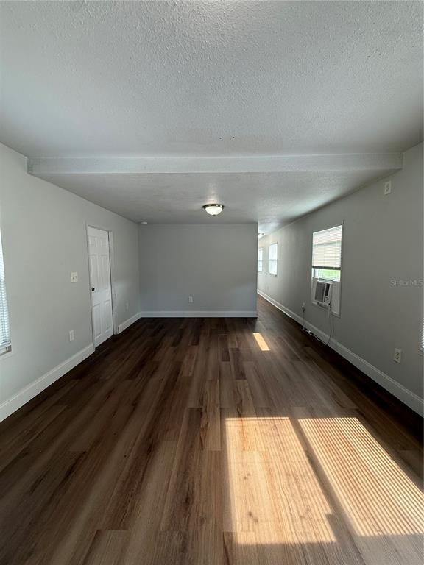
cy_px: 282
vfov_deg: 102.1
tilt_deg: -5.3
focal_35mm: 14
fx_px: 229
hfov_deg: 85.7
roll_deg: -0.3
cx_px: 212
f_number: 2.2
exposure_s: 1/120
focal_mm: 2.22
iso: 125
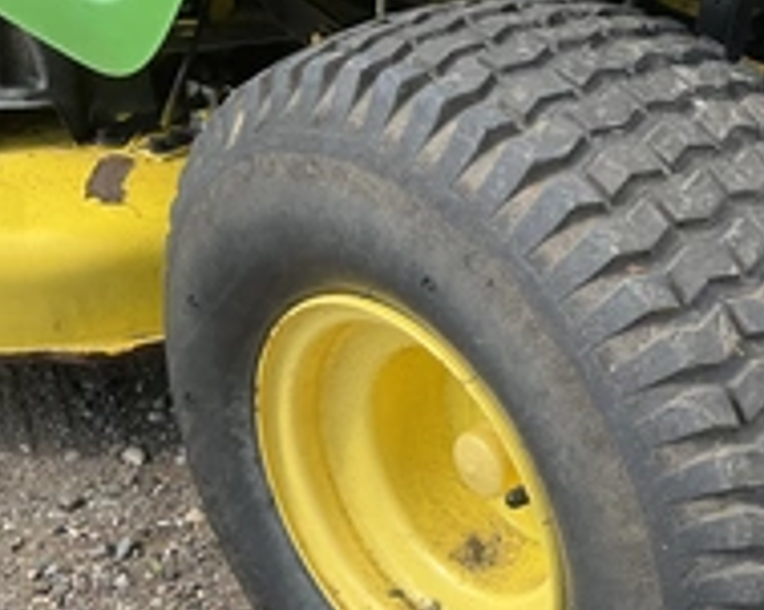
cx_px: 703
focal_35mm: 60
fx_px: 1356
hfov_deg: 30.0
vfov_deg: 25.2
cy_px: 404
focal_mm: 3
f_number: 1.8
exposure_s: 1/534
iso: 25
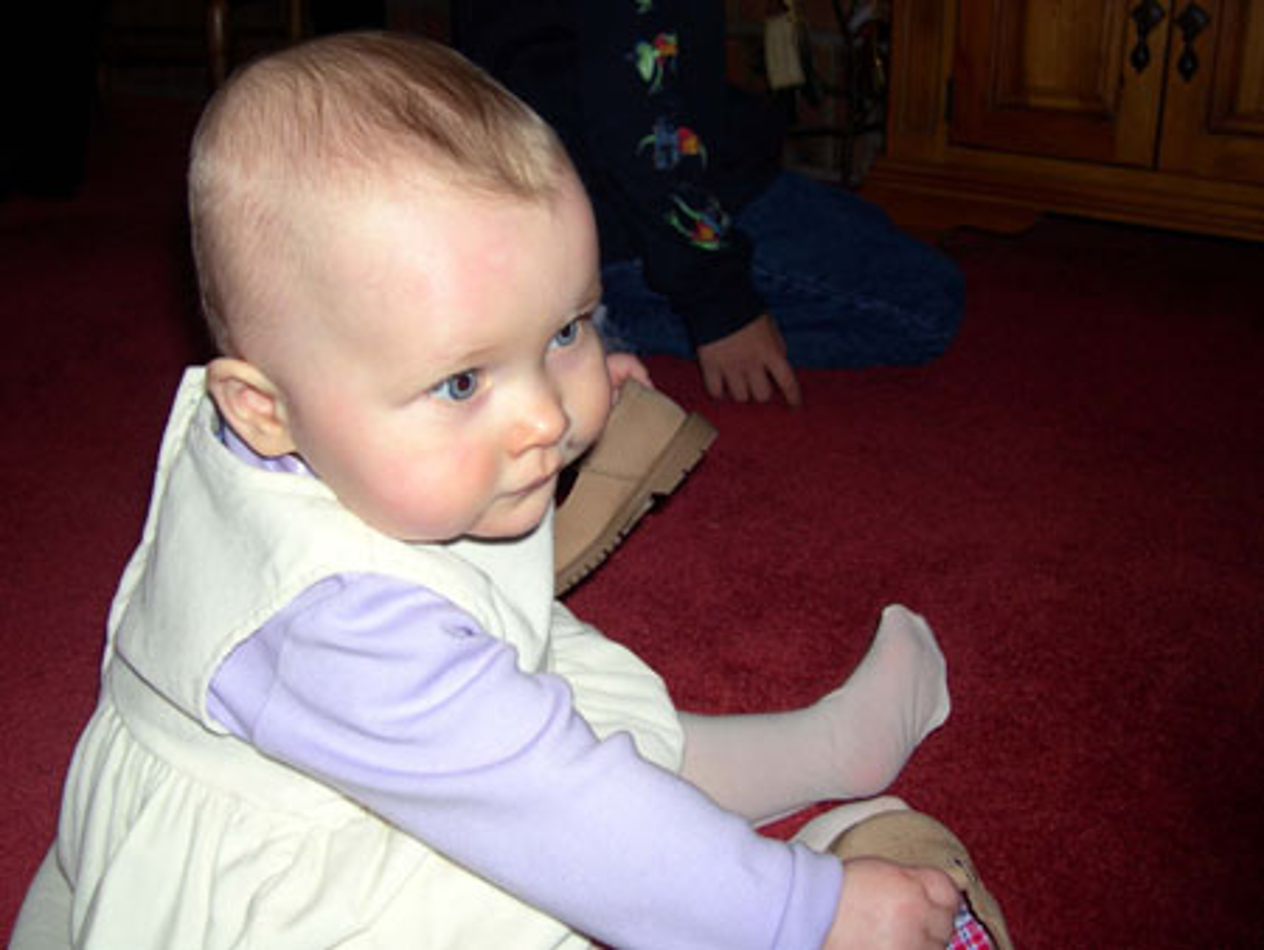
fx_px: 1388
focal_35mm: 38
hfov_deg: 49.0
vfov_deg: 37.8
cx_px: 632
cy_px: 475
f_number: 2.8
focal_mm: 8
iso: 100
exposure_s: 1/60
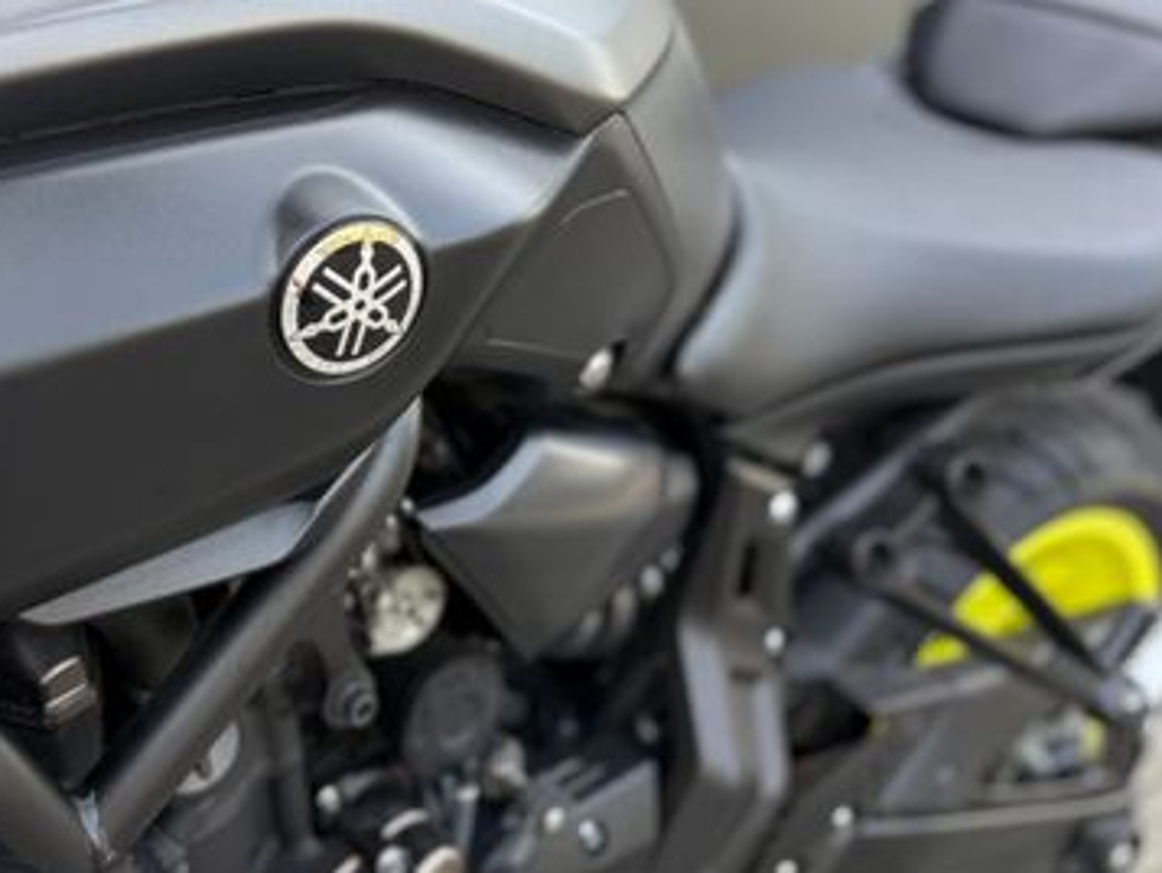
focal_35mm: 43
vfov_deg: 32.6
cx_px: 241
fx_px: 1444
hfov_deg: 42.0
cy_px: 156
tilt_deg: -4.1
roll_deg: -0.7
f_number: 1.78
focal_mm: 6.76
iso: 80
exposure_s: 1/443
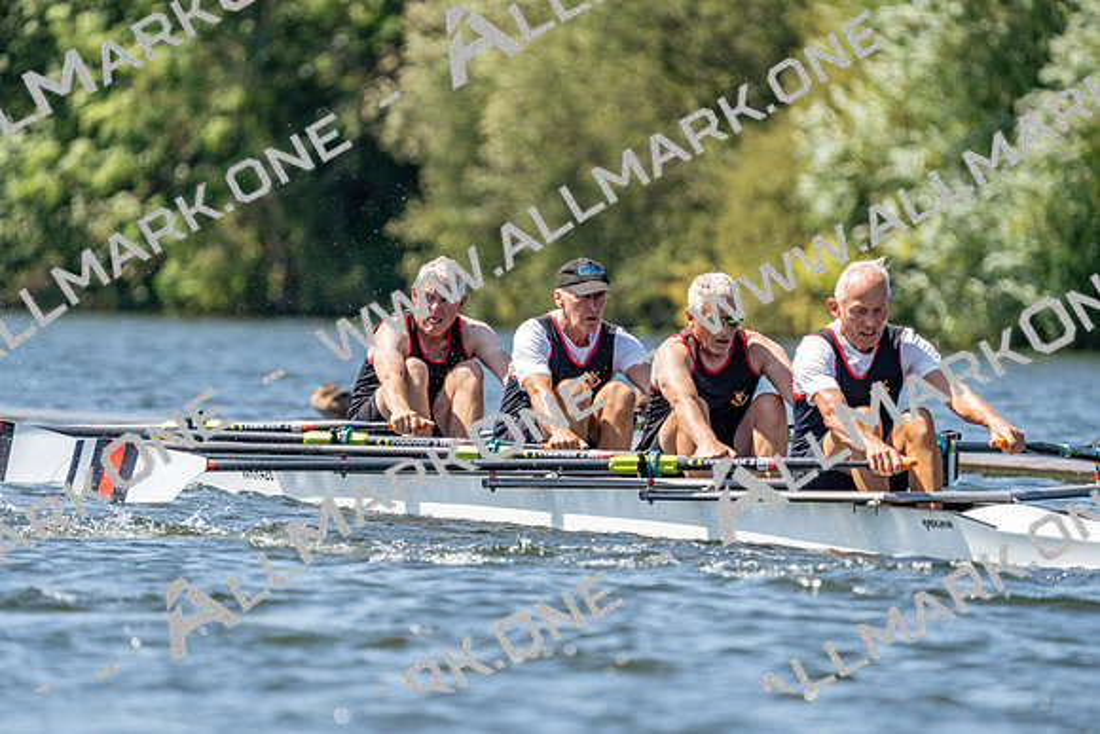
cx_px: 550
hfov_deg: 4.4
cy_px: 367
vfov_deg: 2.9
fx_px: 14364
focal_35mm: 470
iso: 500
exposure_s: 1/2000
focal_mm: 470
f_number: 6.3
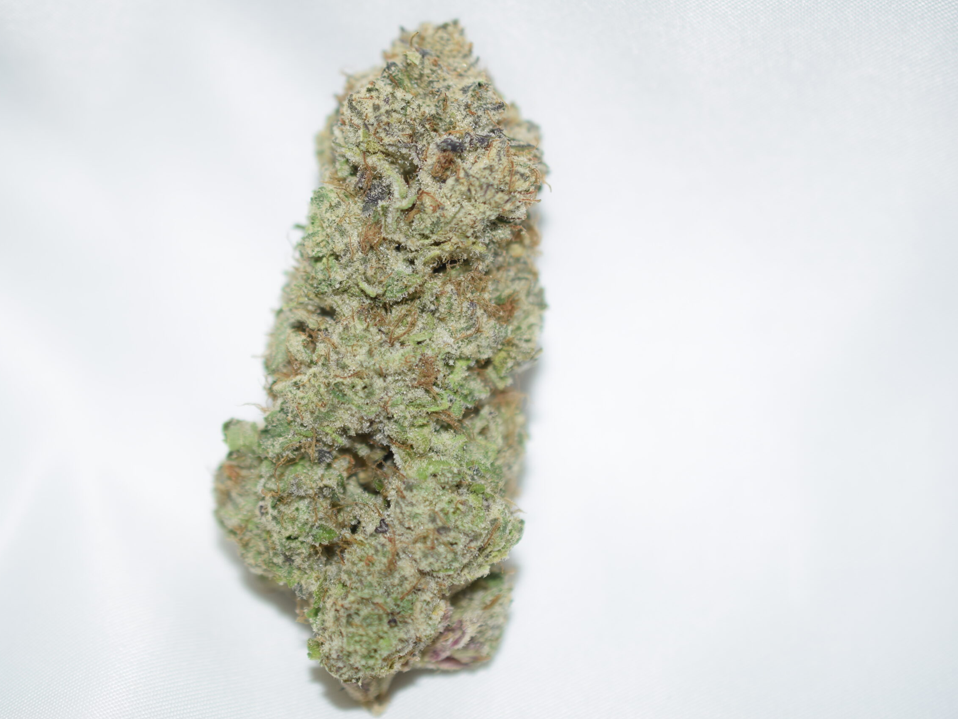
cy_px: 360
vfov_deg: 22.6
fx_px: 1799
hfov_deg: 29.8
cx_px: 439
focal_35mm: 65
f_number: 3.2
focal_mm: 40
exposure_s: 1/60
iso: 100
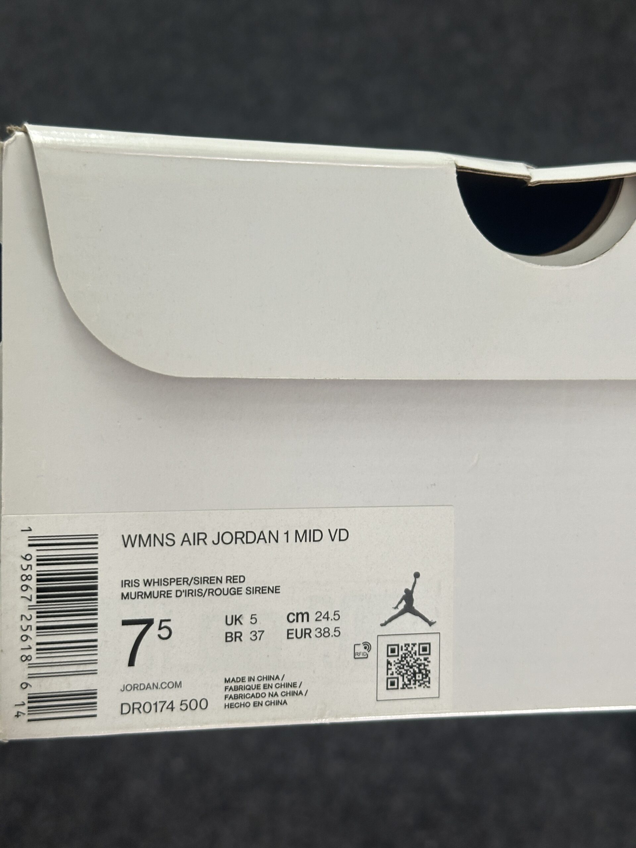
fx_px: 1176
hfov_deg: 30.3
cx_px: 318
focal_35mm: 48
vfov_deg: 39.7
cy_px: 424
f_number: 1.78
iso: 125
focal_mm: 6.86
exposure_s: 1/50
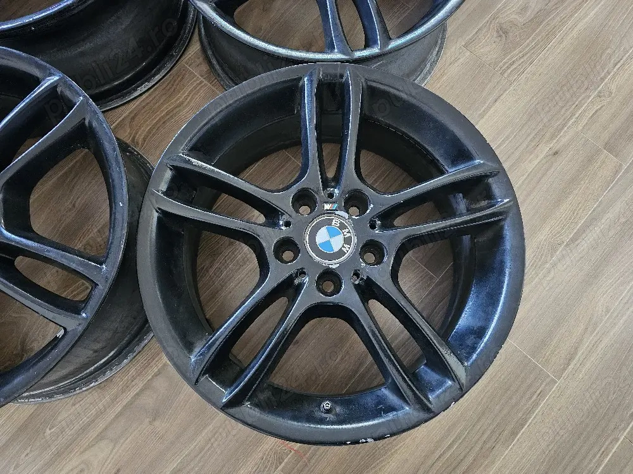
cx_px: 316
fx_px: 421
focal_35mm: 23
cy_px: 237
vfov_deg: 58.9
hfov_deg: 73.9
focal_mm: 6.3
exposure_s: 1/25.1
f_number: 1.7
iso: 1000
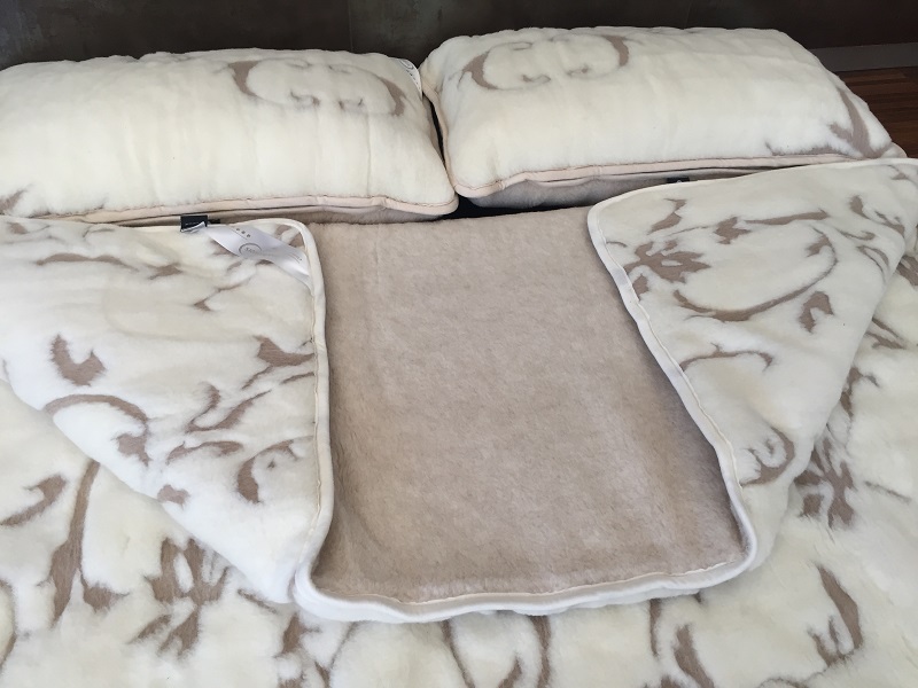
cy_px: 344
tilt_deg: -45.5
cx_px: 459
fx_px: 769
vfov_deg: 48.2
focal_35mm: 29
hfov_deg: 61.7
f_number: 2.2
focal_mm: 4.15
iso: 32
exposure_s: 1/33
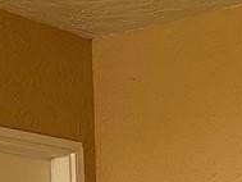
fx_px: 986
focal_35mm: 141
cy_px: 369
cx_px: 328
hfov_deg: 13.4
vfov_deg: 9.8
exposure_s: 1/60
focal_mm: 4.25
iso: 250
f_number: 1.8
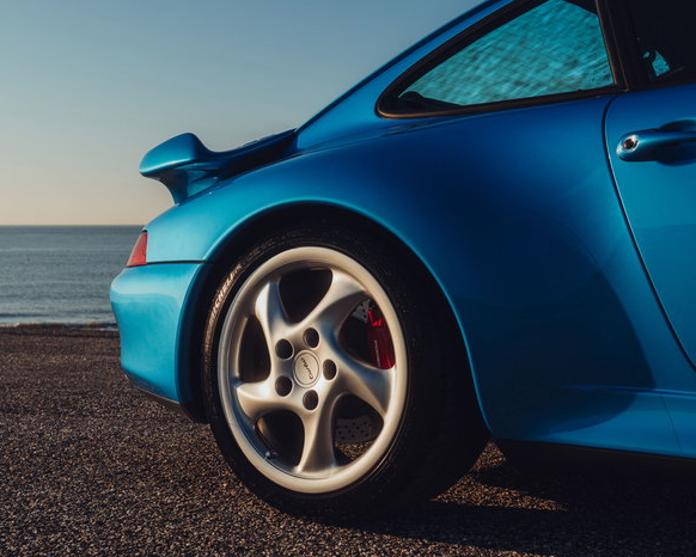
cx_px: 320
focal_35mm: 47
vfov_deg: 32.1
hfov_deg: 39.5
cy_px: 292
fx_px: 968
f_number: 7.1
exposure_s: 1/250
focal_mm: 38
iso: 200
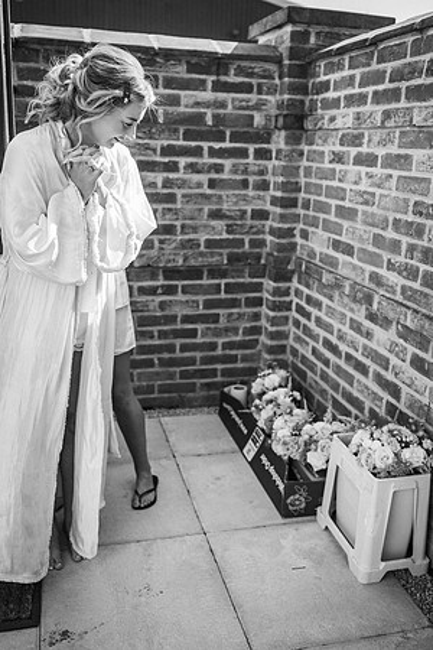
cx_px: 216
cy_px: 325
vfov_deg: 54.4
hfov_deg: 37.9
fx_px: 631
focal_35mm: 35
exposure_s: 1/640
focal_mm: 35
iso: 100
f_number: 2.8
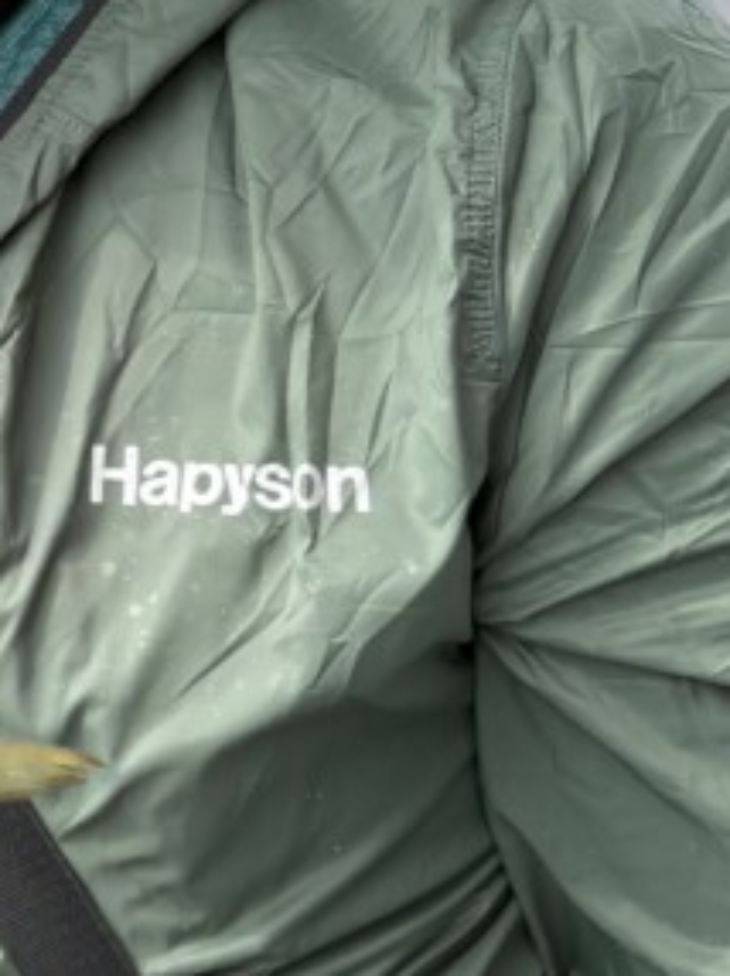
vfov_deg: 21.5
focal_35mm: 91
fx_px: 2563
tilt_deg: -15.9
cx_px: -491
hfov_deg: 14.6
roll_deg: -2.9
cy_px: 375
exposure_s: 1/1117
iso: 64
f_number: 1.6
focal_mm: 5.96
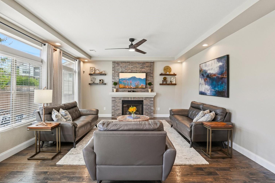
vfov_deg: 68.7
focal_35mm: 18
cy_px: 91
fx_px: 134
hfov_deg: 91.5
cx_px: 137
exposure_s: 1/40
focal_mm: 11
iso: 400
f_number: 8
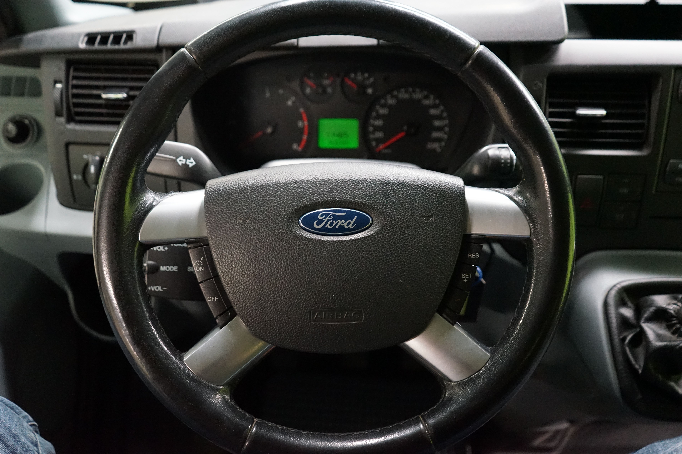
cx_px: 341
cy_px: 227
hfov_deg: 63.7
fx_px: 549
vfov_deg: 45.0
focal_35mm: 29
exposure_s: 1/100
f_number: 3.5
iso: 6400
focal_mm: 29
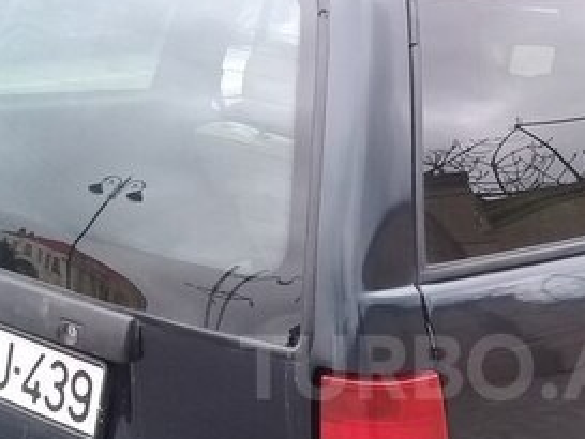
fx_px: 1268
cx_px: 459
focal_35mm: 75
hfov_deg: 25.6
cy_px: 367
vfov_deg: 19.4
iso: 50
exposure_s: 1/103
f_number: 2.2
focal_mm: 3.3
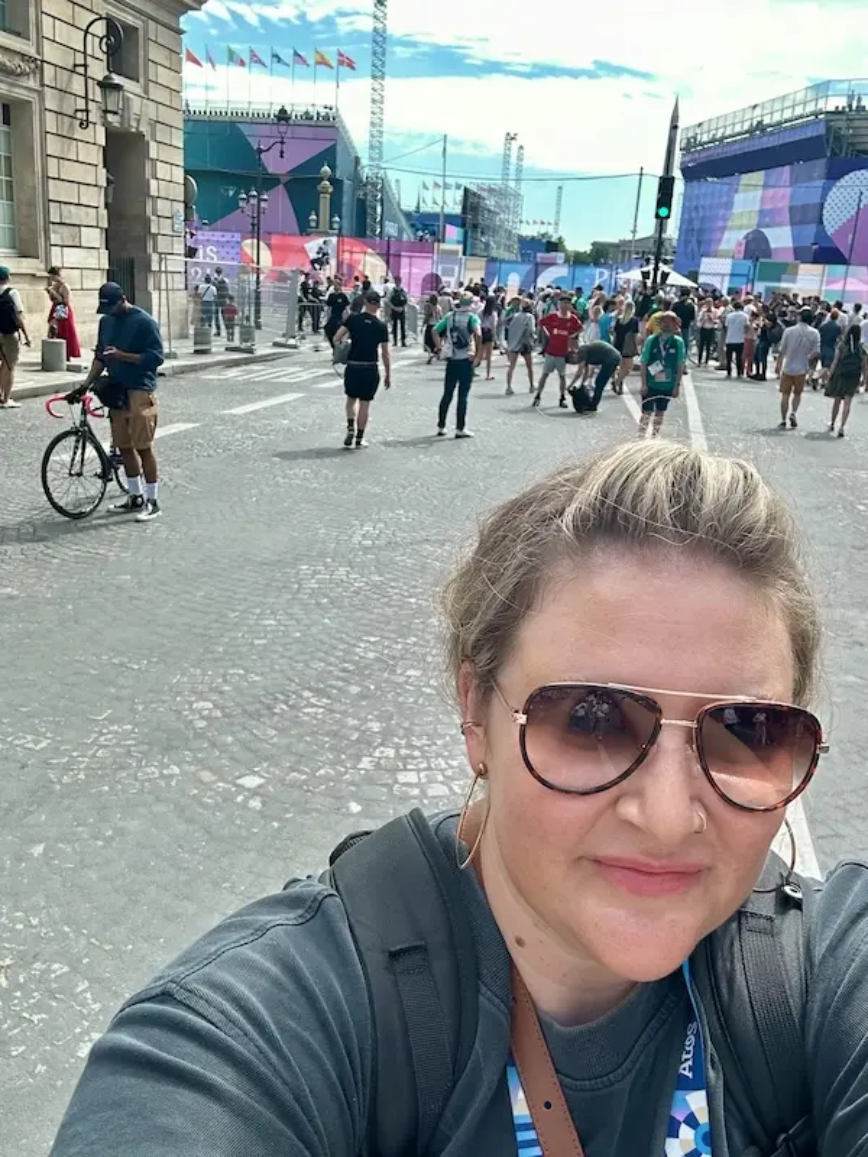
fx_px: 1003
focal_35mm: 30
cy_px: 578
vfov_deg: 60.0
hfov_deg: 46.8
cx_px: 434
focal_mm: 2.69
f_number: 1.9
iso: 25
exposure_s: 1/222
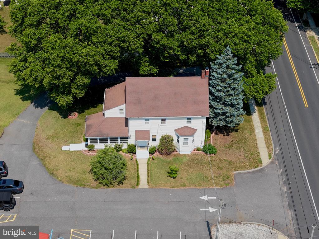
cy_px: 120
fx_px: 645
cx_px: 160
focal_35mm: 70
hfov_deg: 27.8
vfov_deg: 21.0
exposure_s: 1/2000
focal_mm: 19.35
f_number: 2.8
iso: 200
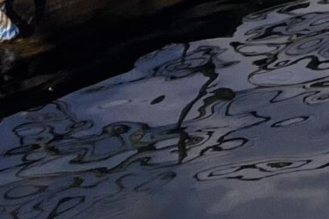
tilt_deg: -17.1
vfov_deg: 6.6
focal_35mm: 196
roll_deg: -2.0
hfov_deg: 9.0
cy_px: -331
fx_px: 1791
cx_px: 890
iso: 50
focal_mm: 5.7
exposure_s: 1/2123
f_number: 1.5
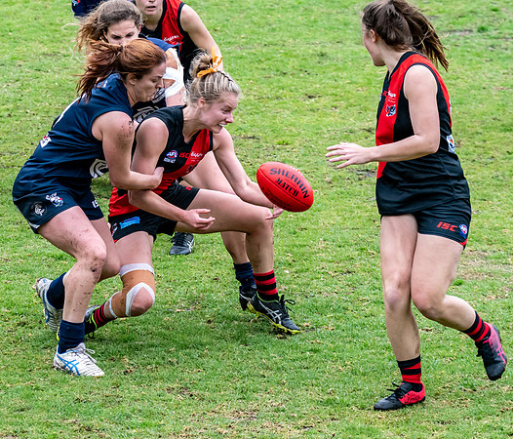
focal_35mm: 334
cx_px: 145
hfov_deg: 5.6
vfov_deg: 4.8
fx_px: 5215
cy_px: 245
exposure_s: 1/1250
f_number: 7.1
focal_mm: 170
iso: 1250
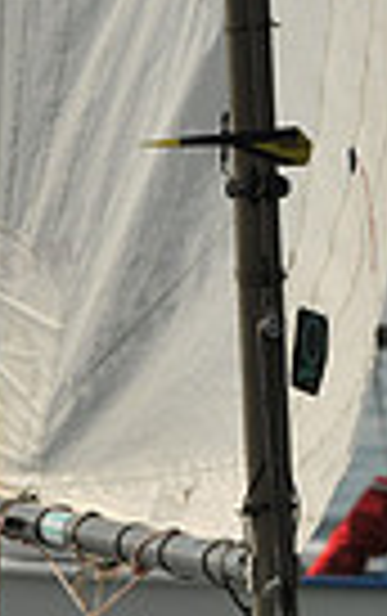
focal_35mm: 1812
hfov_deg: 0.7
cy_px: 483
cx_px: 306
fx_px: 30482
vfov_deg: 1.2
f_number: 11
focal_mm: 280
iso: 200
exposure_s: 1/640
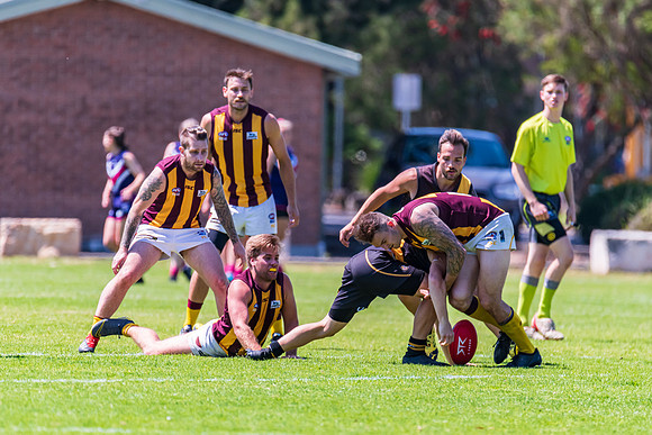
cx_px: 328
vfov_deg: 1.9
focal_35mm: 717
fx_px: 12996
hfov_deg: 2.9
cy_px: 257
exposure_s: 1/2000
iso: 800
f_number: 6.3
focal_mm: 600
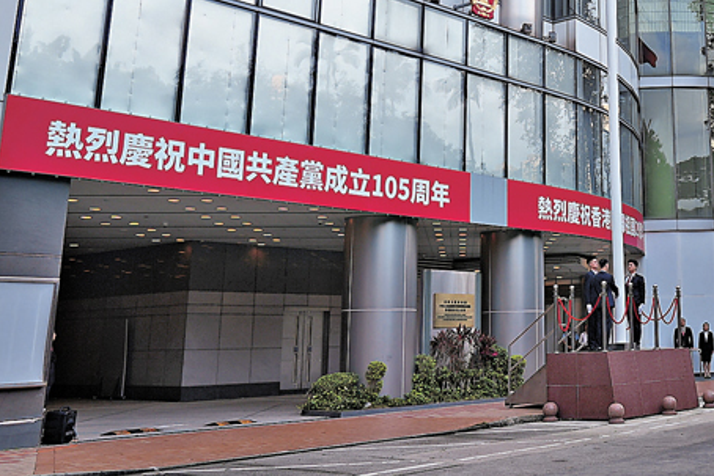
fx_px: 952
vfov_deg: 27.3
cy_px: 67
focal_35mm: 48
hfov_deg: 37.7
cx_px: 674
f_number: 4.5
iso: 80
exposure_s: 1/80
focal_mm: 24
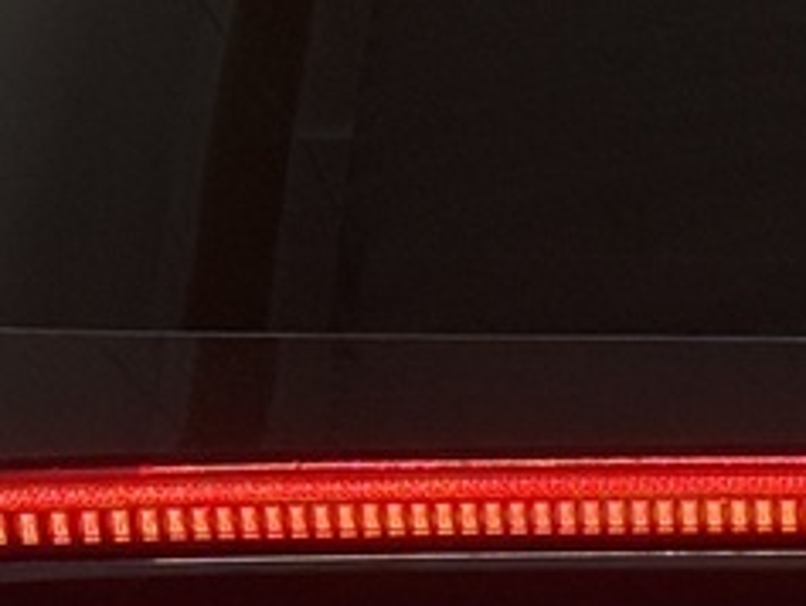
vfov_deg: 5.1
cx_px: 1224
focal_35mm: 292
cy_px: 926
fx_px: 6802
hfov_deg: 6.7
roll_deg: -0.4
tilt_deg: -10.1
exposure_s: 1/99
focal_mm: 6.76
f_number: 1.78
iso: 160
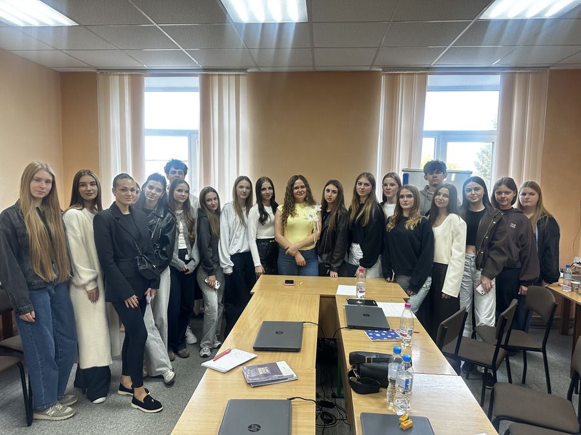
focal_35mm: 24
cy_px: 218
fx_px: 403
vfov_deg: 56.8
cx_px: 290
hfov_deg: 71.6
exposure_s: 1/121
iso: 100
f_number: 1.78
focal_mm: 6.86
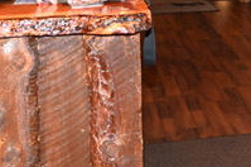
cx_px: 265
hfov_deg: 19.2
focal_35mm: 103
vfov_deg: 12.8
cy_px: -52
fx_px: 717
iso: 3200
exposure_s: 1/60
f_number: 4
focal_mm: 32
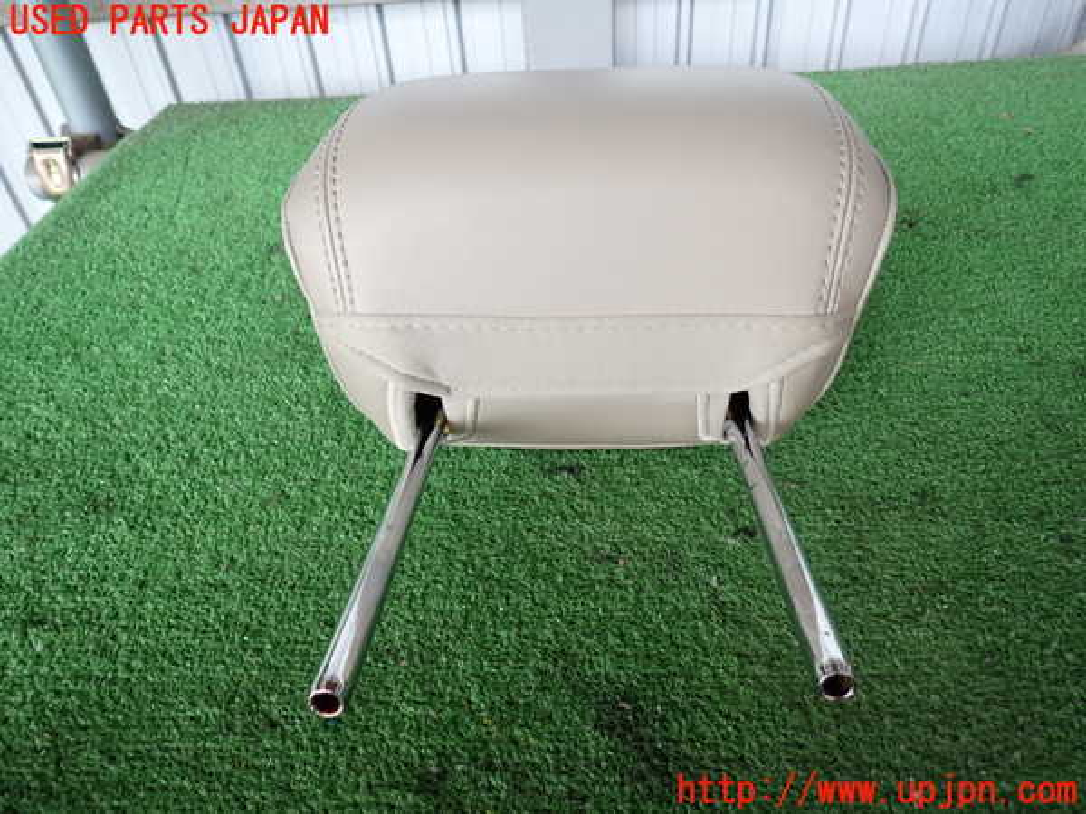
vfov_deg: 54.9
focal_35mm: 25
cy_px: 407
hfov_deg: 69.4
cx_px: 543
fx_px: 784
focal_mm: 4.5
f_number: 2
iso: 100
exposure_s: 1/60
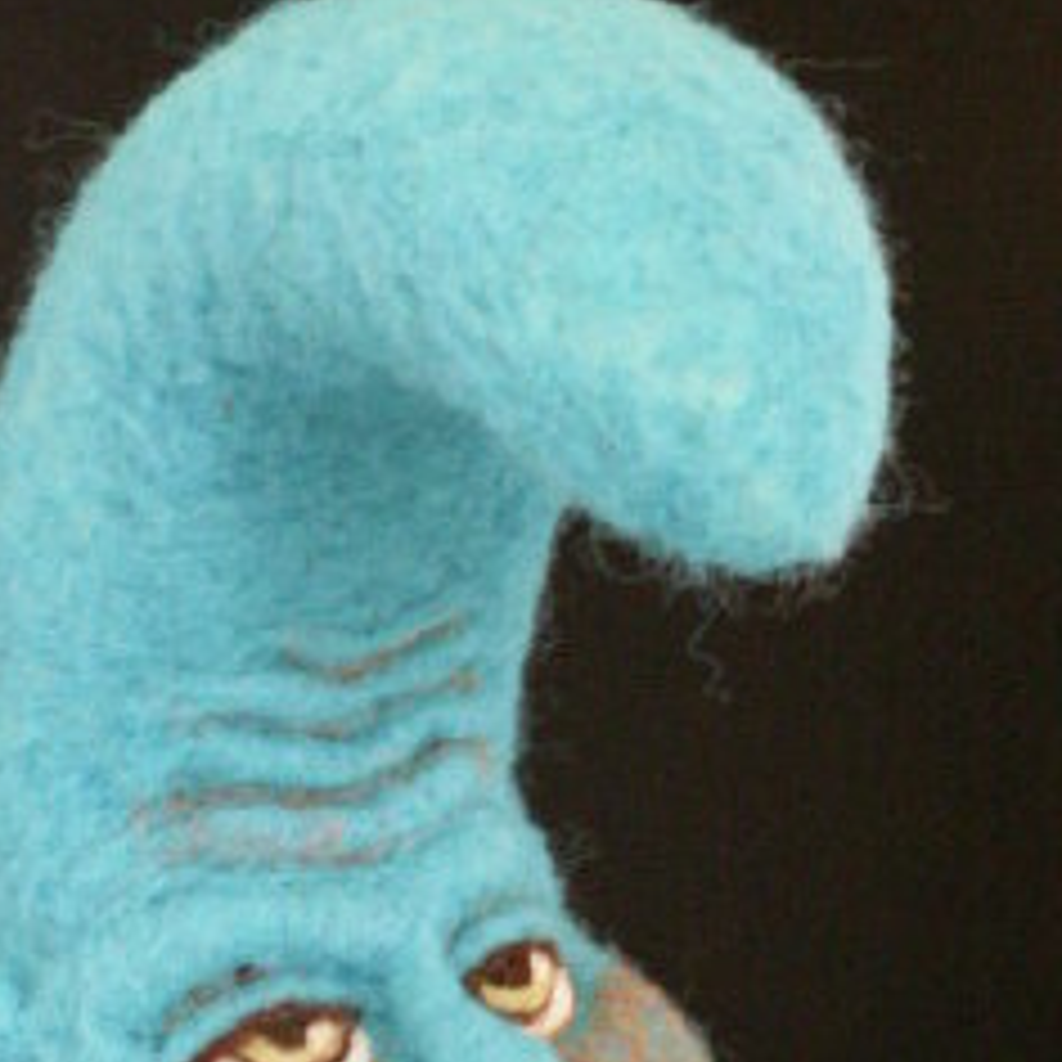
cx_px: 450
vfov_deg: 13.8
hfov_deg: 14.1
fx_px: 4304
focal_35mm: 124
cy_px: 1145
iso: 160
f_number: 3.2
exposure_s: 1/8
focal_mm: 10.28
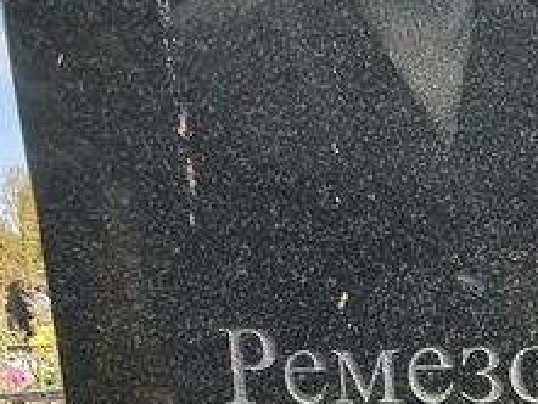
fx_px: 902
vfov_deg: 22.5
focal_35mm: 58
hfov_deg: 32.1
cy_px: 528
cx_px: 448
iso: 50
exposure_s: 1/544
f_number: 2.2
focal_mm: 1.65
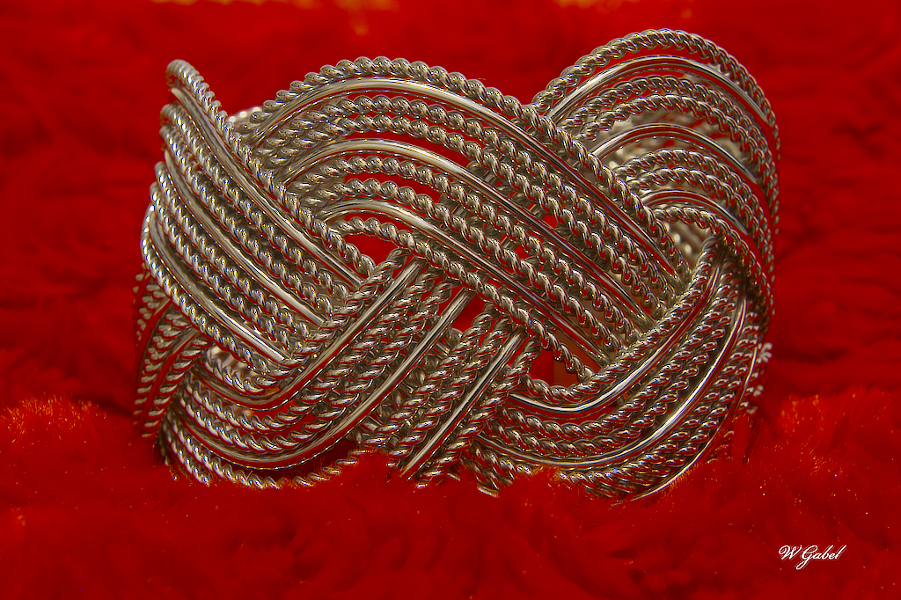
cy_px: 300
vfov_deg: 7.9
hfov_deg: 11.8
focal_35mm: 174
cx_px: 450
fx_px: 4353
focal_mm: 116
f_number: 20
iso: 125
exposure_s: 15
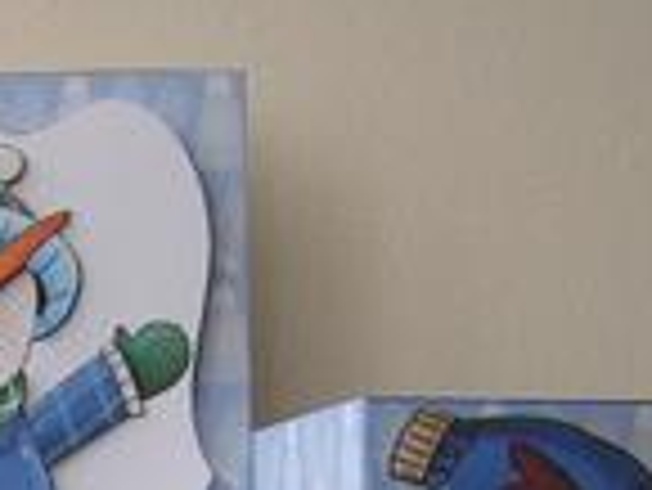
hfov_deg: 16.2
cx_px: -45
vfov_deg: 12.0
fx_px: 2224
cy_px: 715
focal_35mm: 118
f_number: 2.8
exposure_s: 1/17.3
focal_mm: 5.8
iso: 50
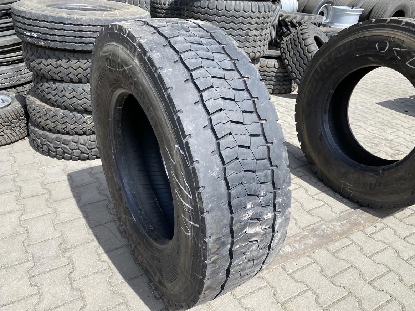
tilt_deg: -27.0
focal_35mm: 27
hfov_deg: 65.3
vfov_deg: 51.4
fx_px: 324
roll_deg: -2.9
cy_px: 156
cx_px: 210
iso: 32
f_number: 1.8
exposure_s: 1/1464
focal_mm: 4.25
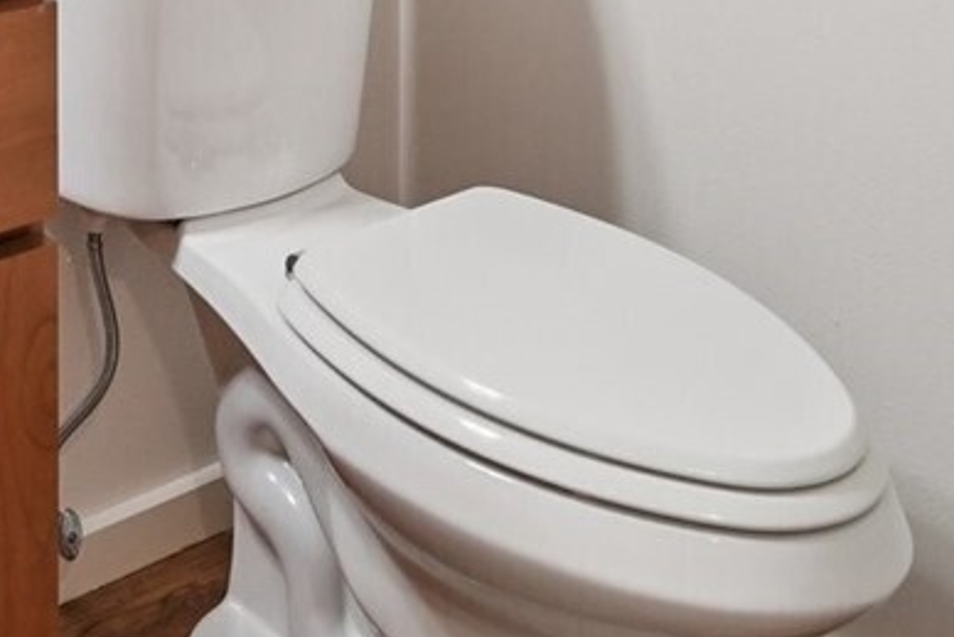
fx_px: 1856
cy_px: -643
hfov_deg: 25.8
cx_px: -188
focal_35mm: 70
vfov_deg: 15.5
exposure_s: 1/50
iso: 1600
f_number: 8
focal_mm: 16
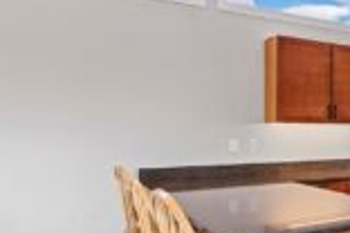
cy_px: 133
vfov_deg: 32.6
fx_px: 399
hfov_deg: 39.8
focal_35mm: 41
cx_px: 372
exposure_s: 1/10
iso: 200
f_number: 8
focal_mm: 16
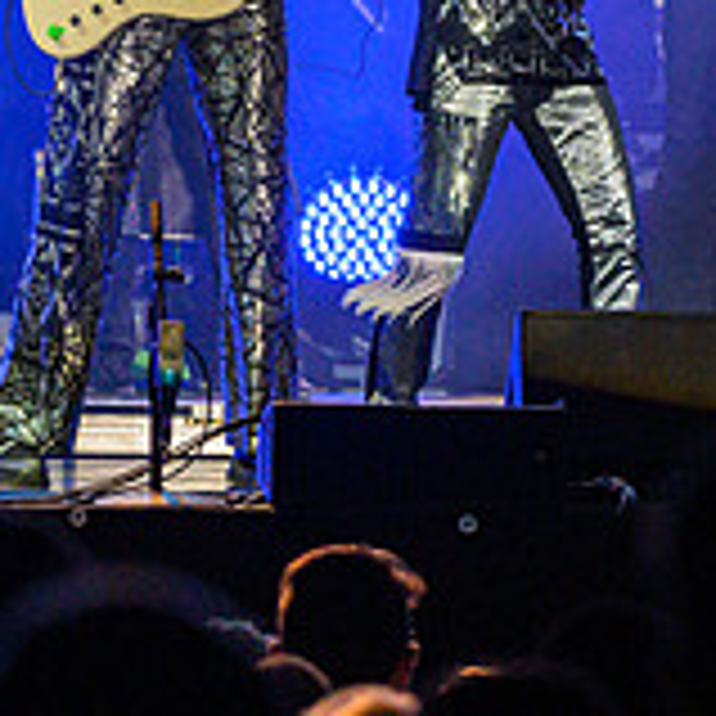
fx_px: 23916
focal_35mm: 1022
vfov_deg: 1.7
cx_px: 620
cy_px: -223
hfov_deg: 1.7
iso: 1800
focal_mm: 260
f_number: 6.3
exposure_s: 1/400
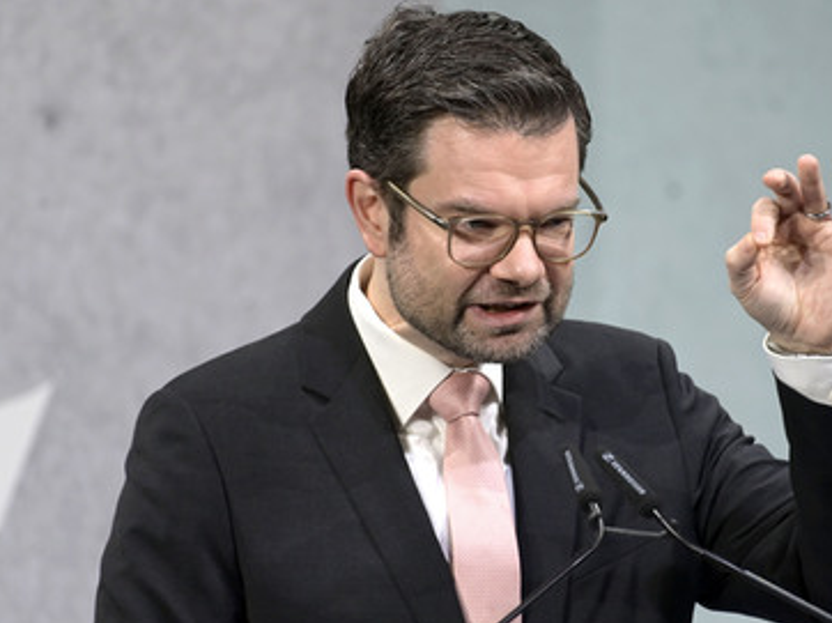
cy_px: 320
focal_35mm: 599
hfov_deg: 3.3
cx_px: 514
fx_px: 14388
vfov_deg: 2.5
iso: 2500
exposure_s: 1/640
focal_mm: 500
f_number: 5.6
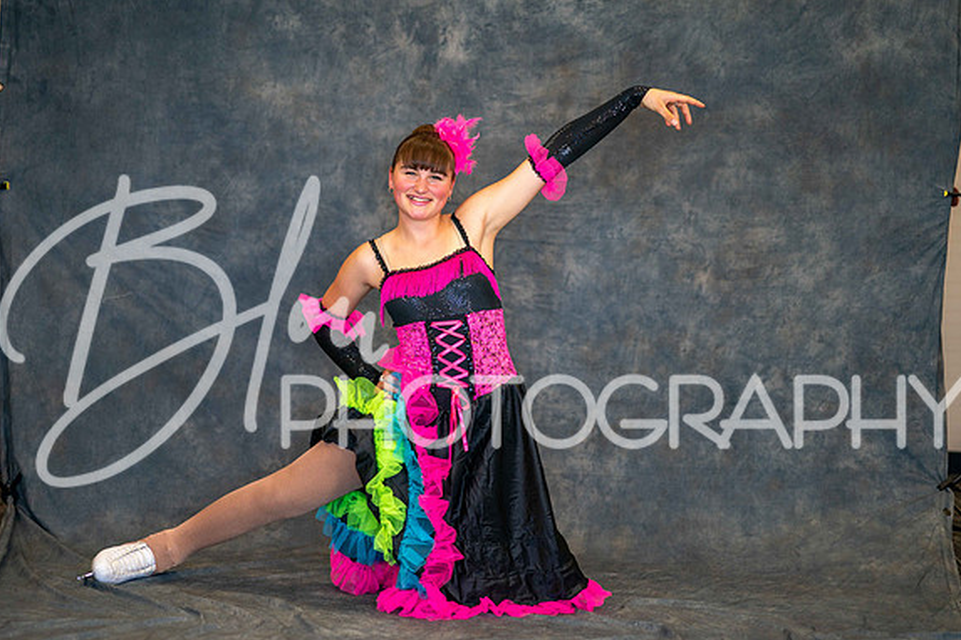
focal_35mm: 96
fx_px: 2562
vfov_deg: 14.2
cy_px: 346
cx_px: 427
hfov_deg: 21.2
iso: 320
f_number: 1.4
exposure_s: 1/250
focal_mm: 85
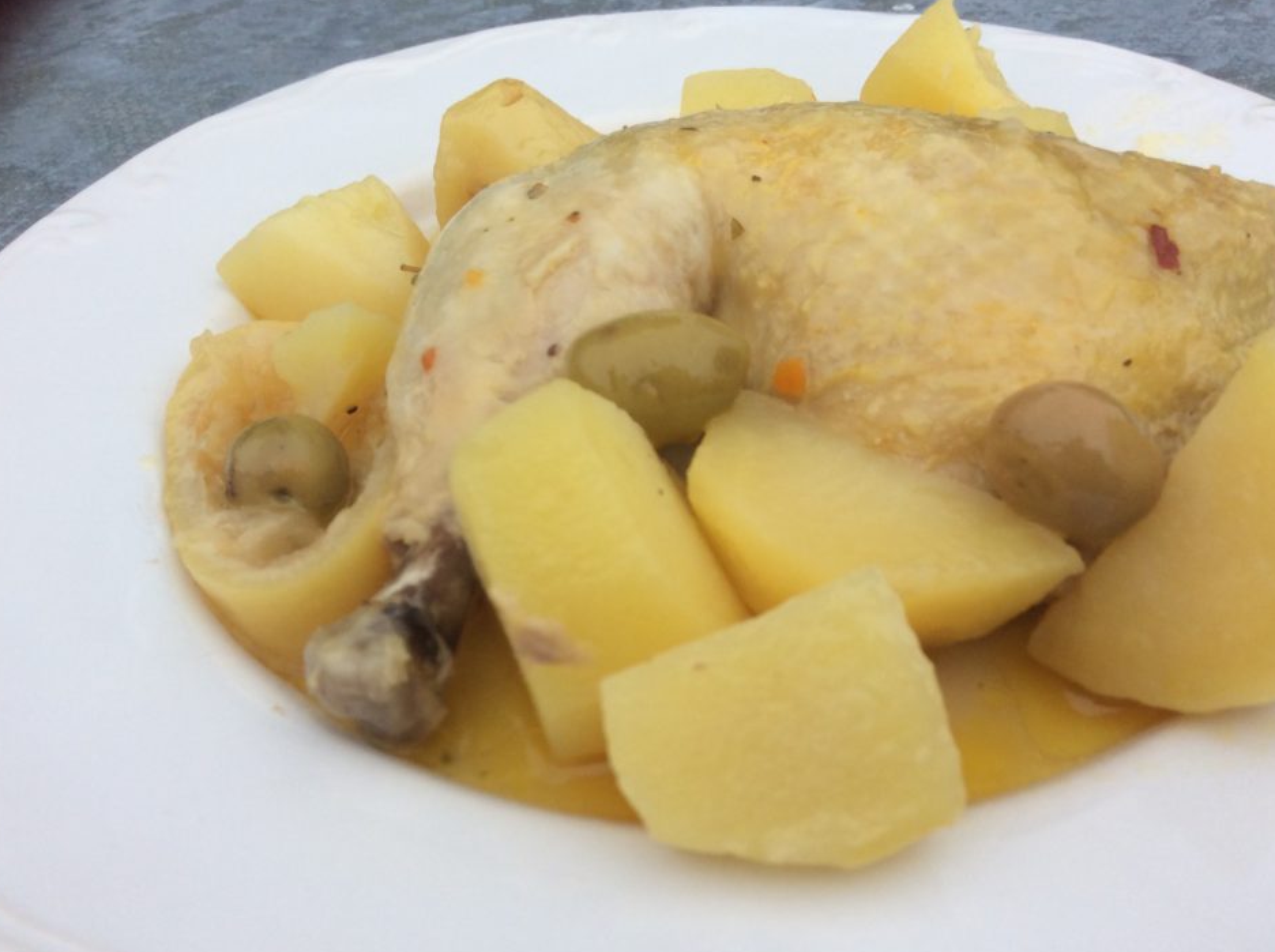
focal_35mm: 35
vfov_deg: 40.6
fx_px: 1287
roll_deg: +1.0
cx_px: 658
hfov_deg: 52.7
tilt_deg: -39.5
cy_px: 513
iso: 32
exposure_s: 1/520
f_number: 2.4
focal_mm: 3.3
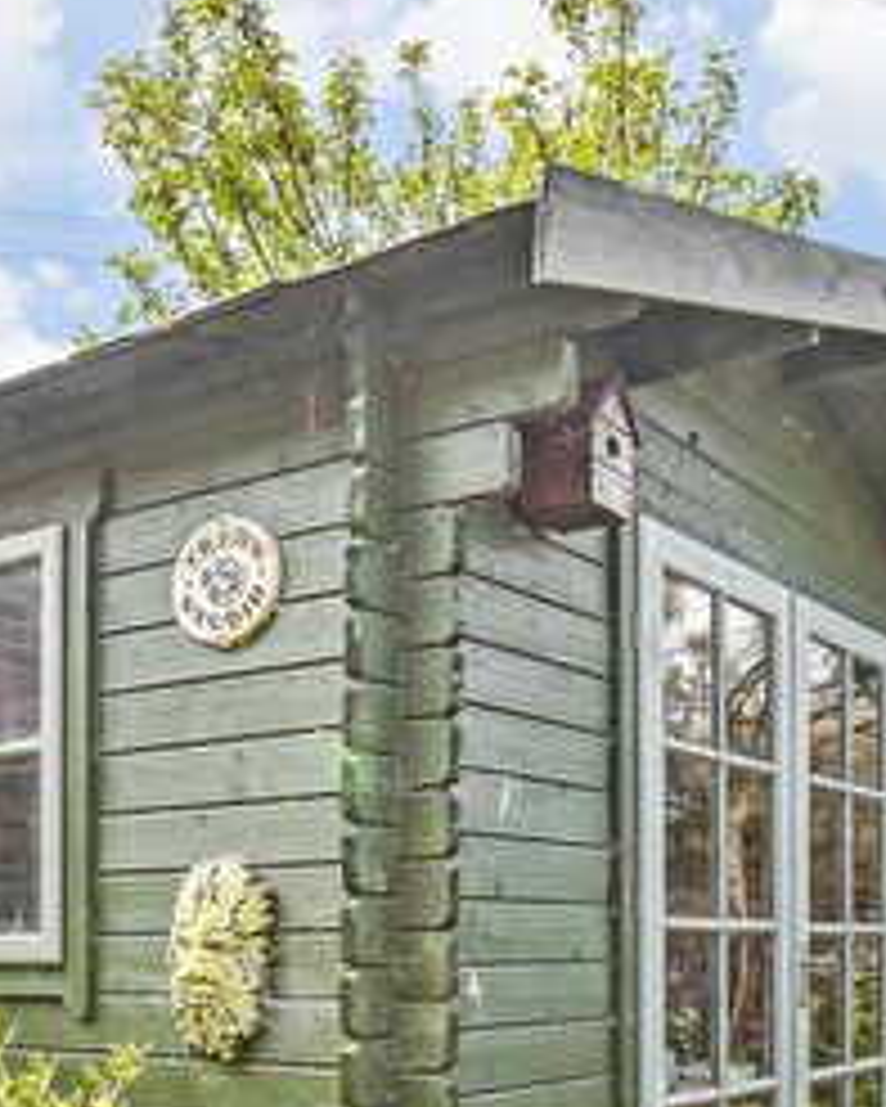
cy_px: 979
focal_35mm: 40
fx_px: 1310
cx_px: 558
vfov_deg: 42.3
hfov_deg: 37.1
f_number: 8
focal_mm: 10
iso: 160
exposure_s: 1/160
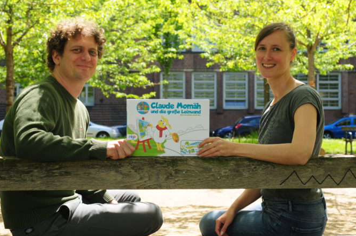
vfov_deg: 21.5
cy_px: 115
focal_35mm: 63
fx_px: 622
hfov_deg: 31.9
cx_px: 185
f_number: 5.6
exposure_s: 1/250
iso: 200
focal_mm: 40
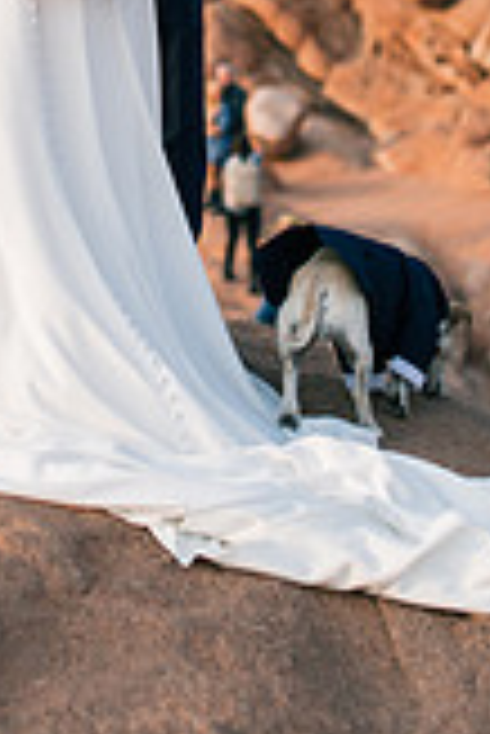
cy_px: -153
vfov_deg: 14.4
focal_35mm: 138
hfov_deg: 9.9
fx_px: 2811
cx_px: 31
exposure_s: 1/1250
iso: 125
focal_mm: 50
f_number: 2.8
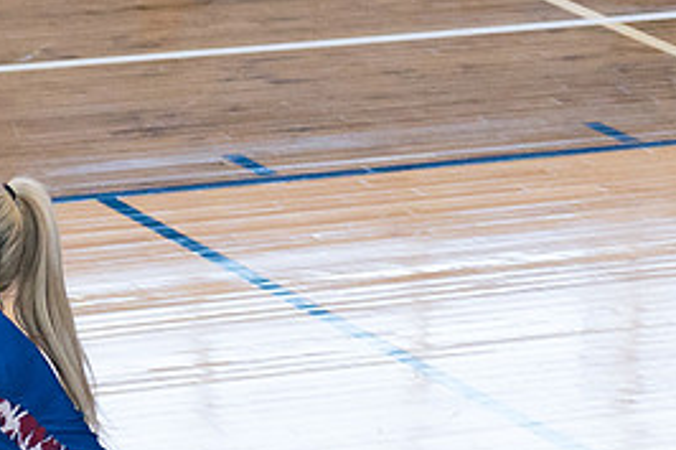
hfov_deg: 5.7
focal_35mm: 361
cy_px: 280
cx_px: 104
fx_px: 6774
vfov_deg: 3.8
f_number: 2.8
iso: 2000
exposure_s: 1/1250
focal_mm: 70
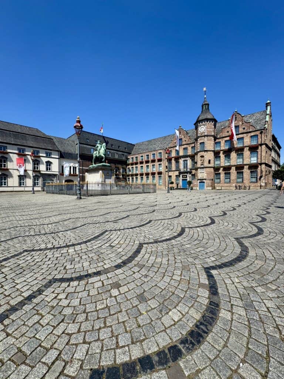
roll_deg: +0.1
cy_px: 190
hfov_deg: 85.7
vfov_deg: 102.1
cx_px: 142
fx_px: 153
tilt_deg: -0.5
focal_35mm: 14
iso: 50
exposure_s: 1/2208
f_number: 2.2
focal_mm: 2.22
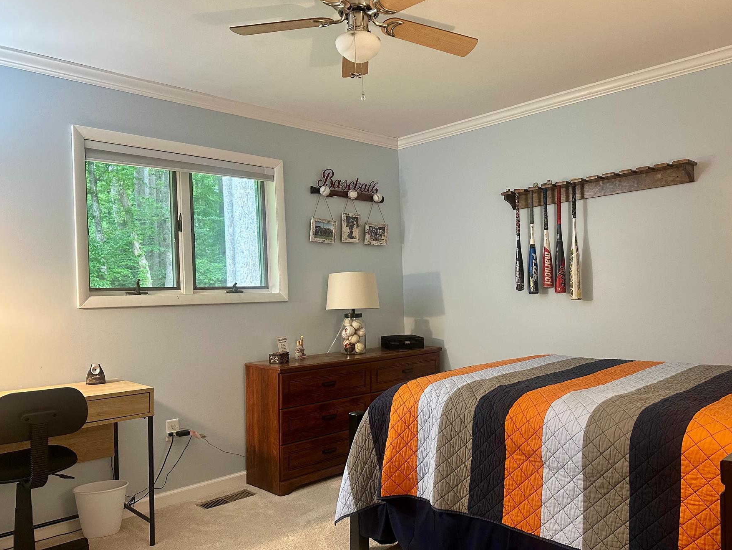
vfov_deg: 49.7
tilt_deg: -0.4
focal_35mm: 28
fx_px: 592
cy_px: 296
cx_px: 419
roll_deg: +1.3
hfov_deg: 63.1
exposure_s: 1/60
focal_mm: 6.86
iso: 250
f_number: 1.78
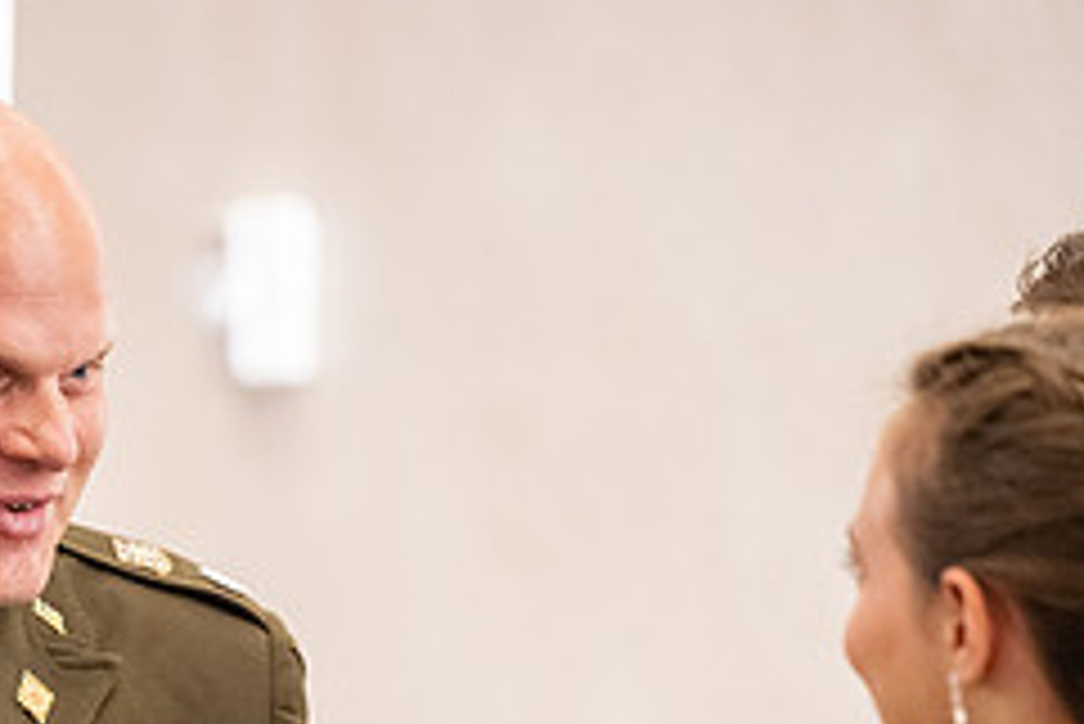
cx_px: 283
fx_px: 10515
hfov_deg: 5.9
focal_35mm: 349
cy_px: 852
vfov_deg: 3.9
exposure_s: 1/200
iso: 5000
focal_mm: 145
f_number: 2.8
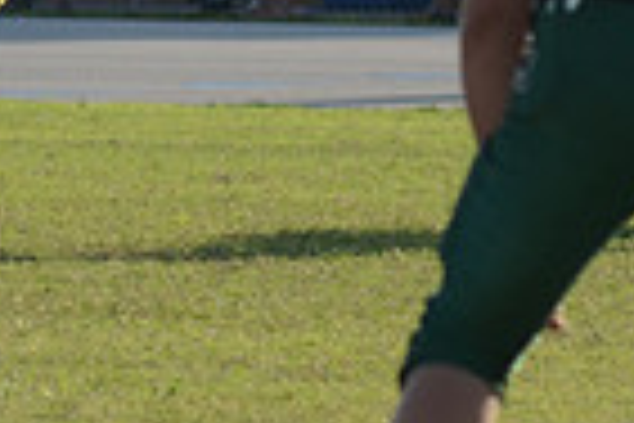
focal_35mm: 1232
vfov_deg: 1.1
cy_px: -76
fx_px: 21695
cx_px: 45
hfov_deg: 1.7
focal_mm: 200
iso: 400
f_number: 8
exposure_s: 1/800
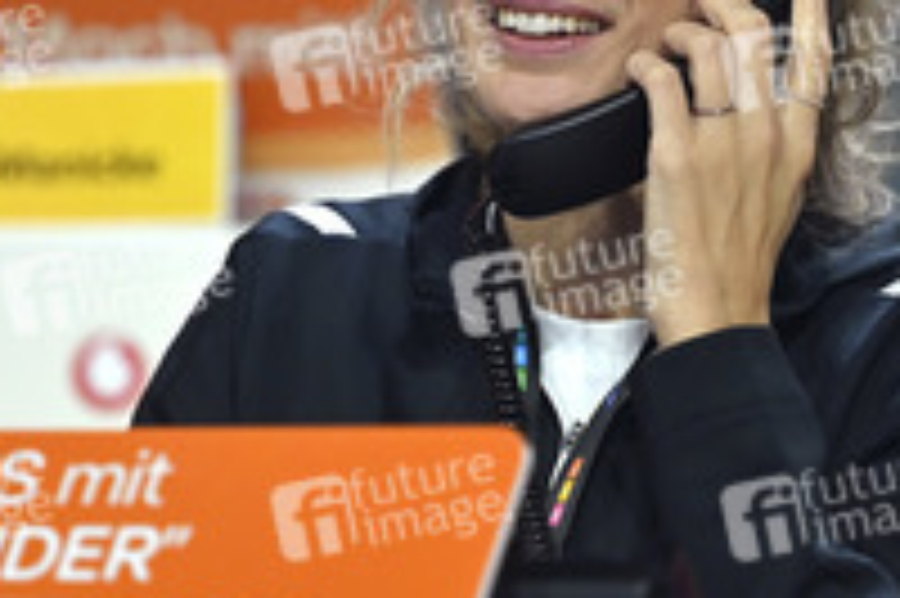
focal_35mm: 293
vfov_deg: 4.7
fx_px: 7319
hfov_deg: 7.0
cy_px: 171
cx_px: 448
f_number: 2.8
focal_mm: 130
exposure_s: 1/640
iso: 1250
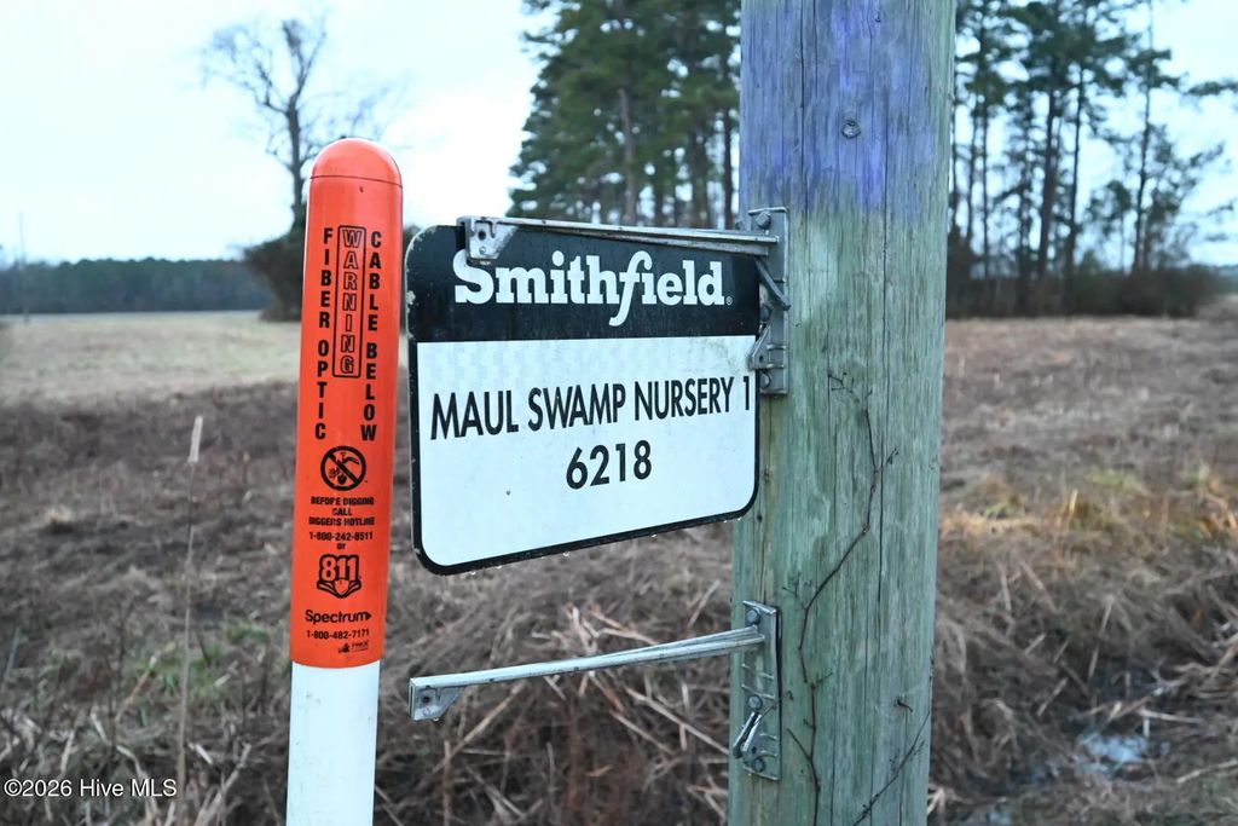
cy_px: 413
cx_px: 619
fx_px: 1032
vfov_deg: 43.6
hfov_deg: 61.9
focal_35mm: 30
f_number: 4
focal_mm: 30
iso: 10000
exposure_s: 1/30
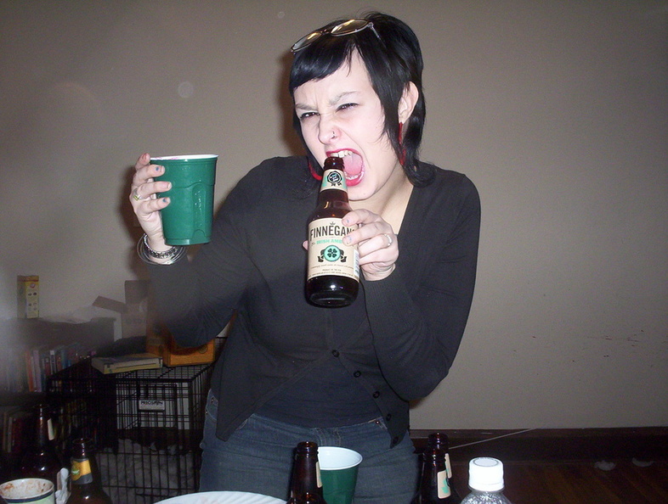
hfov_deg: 48.9
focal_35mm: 38
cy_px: 252
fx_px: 735
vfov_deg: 37.9
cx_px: 334
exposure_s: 1/60
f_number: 4.5
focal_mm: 4.99
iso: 140
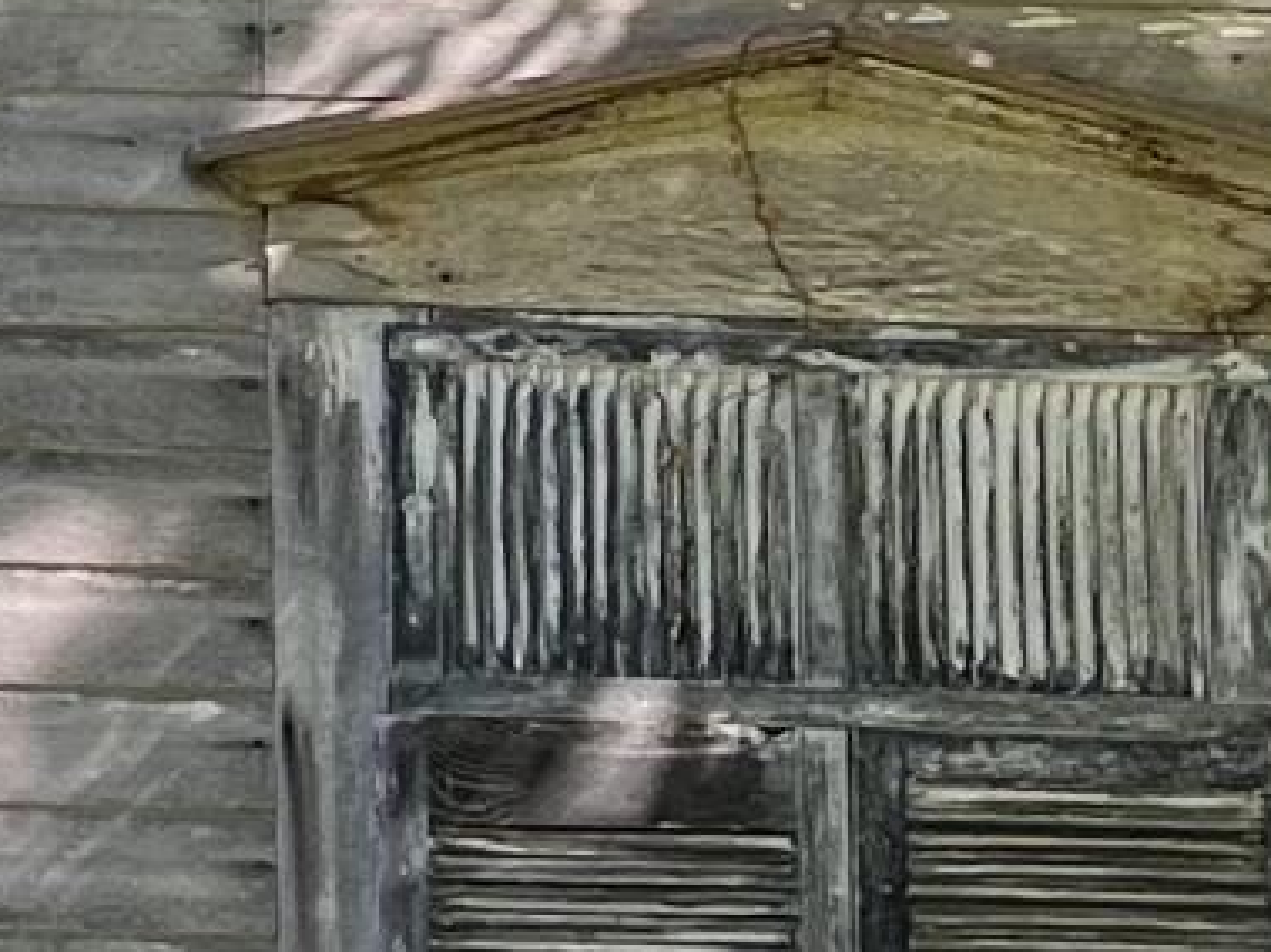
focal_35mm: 206
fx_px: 7561
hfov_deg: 9.4
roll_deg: -1.0
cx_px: -627
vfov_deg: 7.2
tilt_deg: +12.7
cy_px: -20
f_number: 1.5
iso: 40
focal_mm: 5.7
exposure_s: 1/293
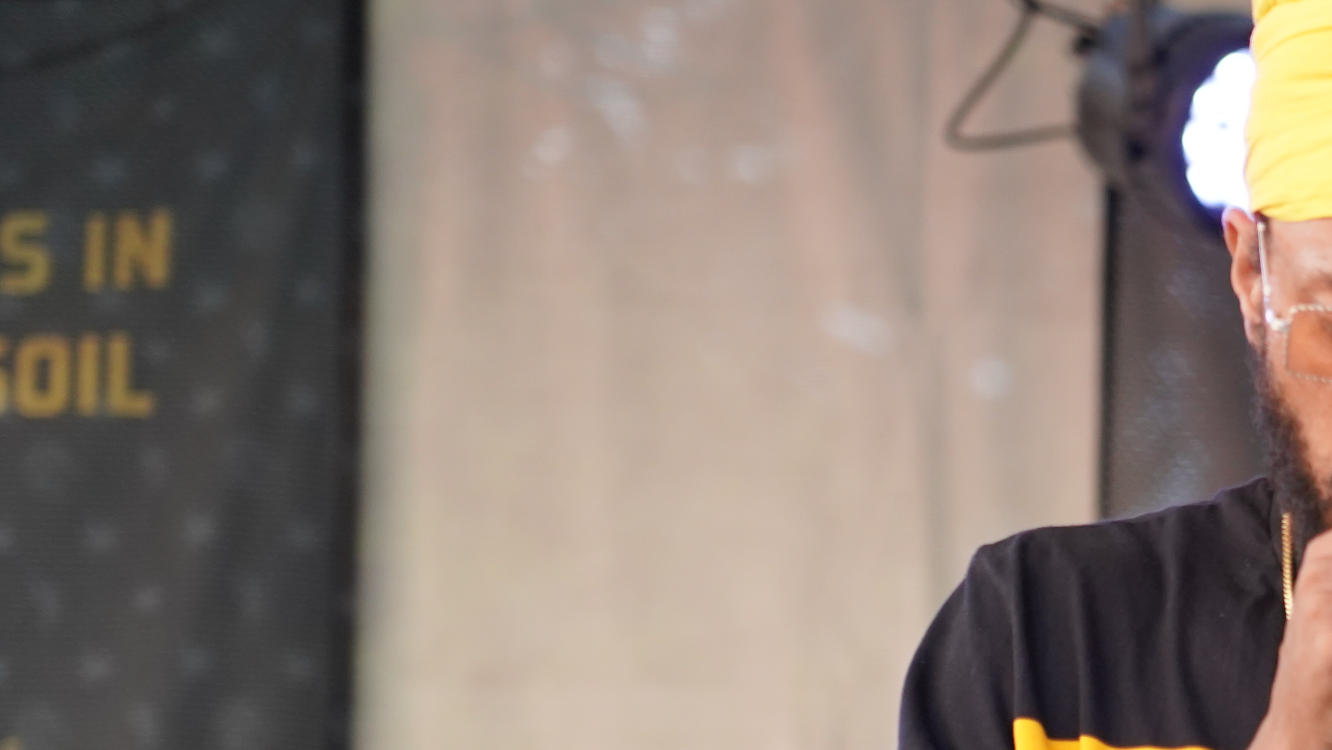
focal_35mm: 265
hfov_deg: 8.1
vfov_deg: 4.6
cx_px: 1576
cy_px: 595
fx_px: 9360
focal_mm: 105
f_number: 4
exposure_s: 1/160
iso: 1000
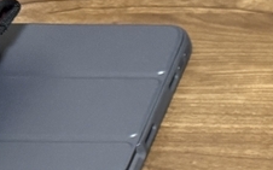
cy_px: 322
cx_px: 707
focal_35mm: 135
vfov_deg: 9.2
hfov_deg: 11.8
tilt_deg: -53.4
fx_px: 1004
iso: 800
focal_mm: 6.76
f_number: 1.78
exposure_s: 1/43
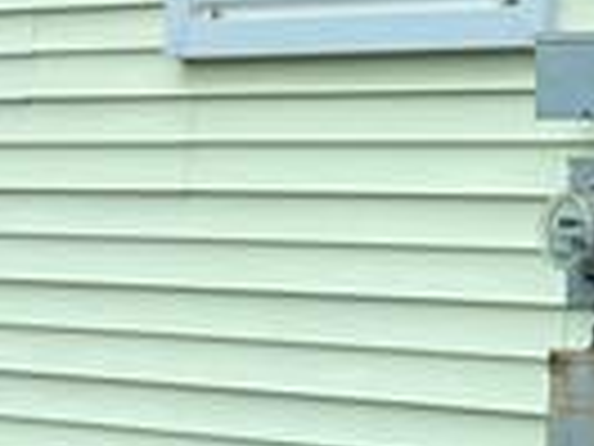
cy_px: -158
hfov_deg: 9.0
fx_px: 3724
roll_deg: -1.9
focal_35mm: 217
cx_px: 680
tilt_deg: +6.2
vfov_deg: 6.8
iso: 32
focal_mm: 3.99
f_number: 1.8
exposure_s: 1/486
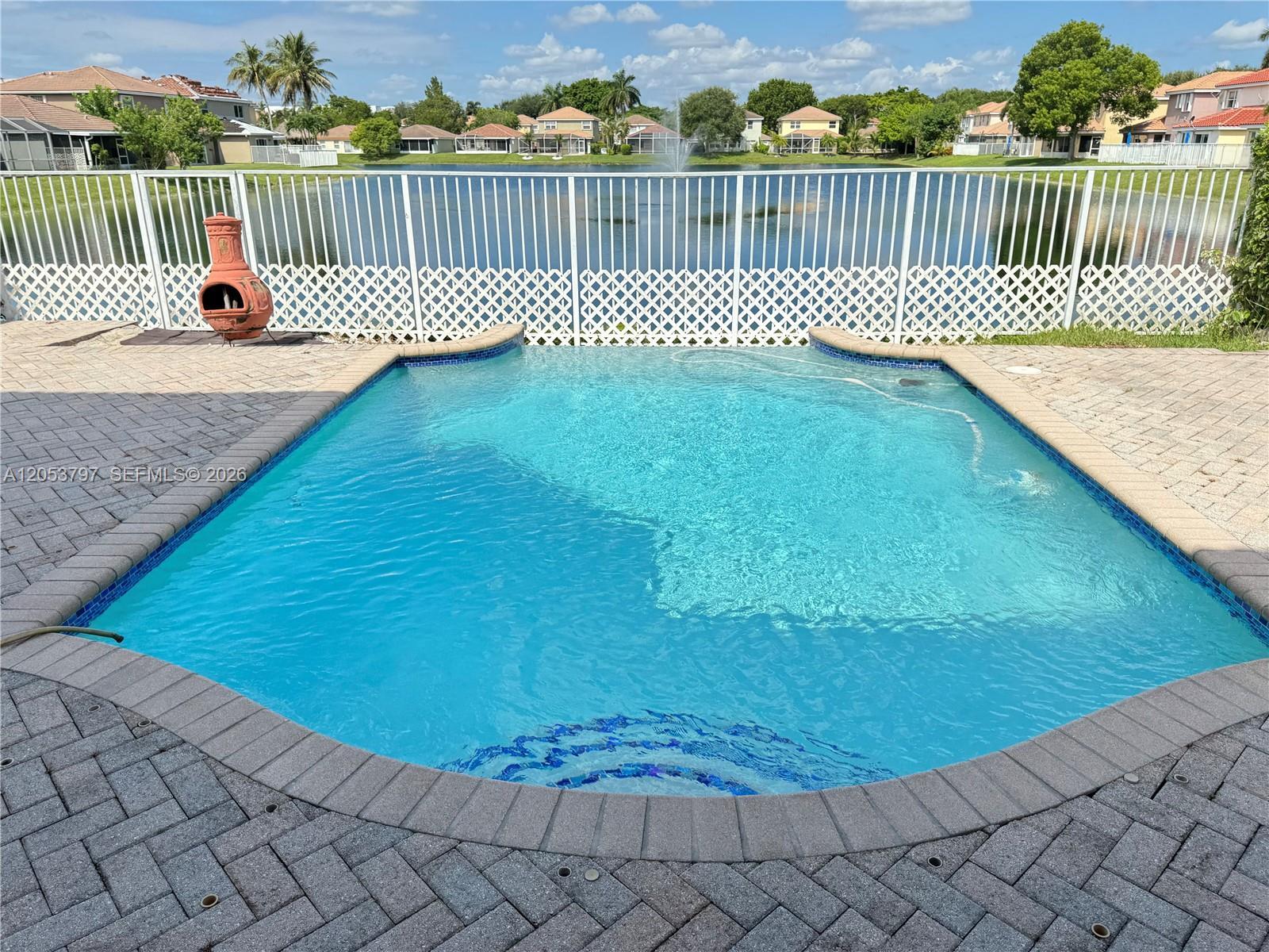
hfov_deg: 71.6
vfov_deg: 56.8
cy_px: 476
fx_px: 880
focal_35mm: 24
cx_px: 634
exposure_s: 1/2331
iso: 80
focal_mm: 6.76
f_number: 1.78
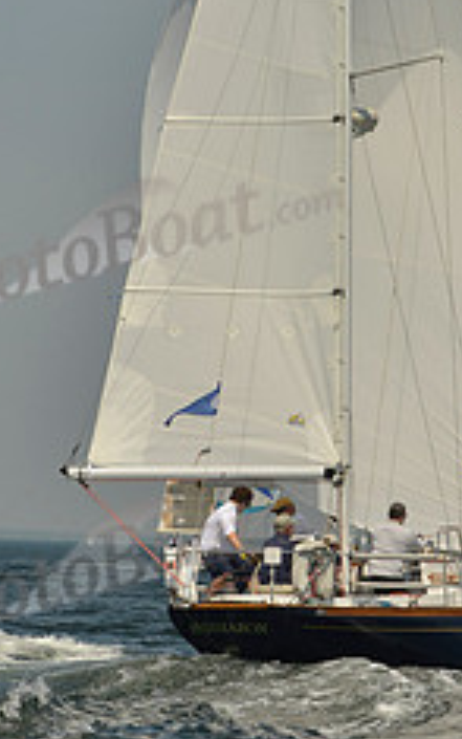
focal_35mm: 231
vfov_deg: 9.0
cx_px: 508
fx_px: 4651
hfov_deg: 5.7
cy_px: 38
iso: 200
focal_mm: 92
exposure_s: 1/1250
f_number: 10
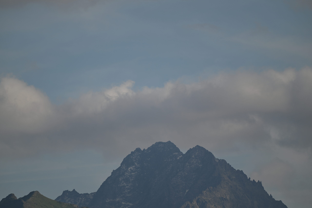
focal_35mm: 600
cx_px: 156
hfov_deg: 3.4
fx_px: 5200
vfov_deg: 2.3
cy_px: 104
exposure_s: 1/640
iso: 110
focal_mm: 600
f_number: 6.3
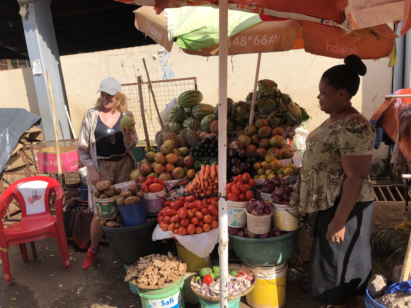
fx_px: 332
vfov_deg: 49.7
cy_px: 154
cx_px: 206
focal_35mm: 28
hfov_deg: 63.4
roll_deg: +4.2
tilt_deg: -13.7
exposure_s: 1/1600
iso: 20
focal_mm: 3.99
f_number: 1.8
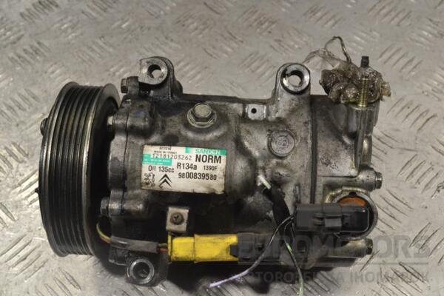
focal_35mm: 51
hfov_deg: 38.9
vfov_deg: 26.5
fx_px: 629
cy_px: 148
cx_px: 222
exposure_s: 1/320
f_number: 9
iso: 3200
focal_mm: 34
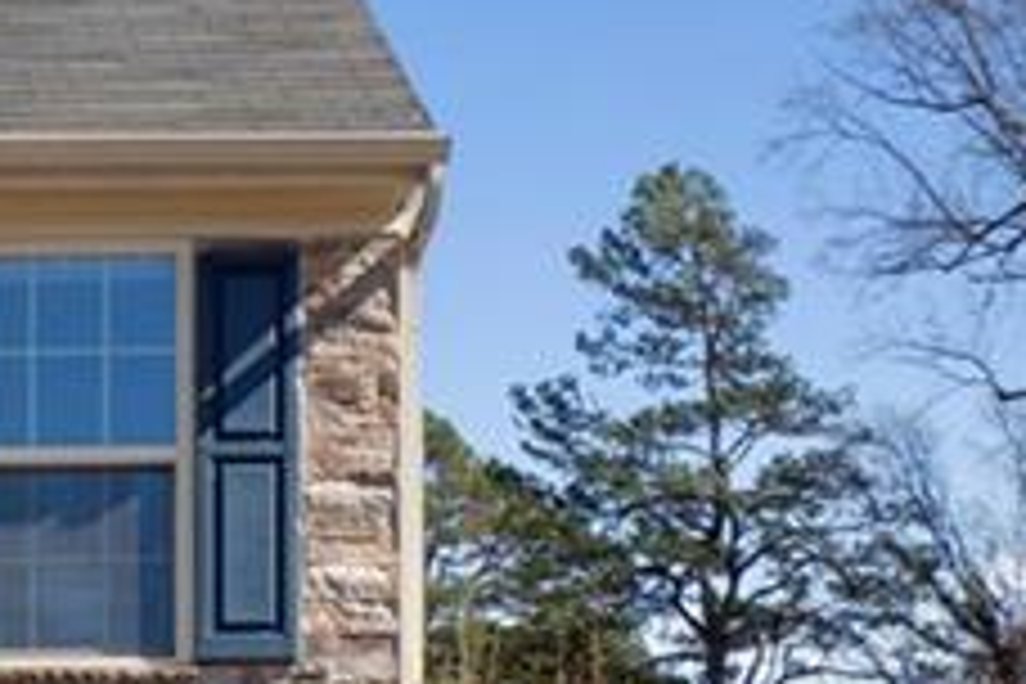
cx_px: -616
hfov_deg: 12.6
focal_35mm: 153
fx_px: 4360
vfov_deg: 8.9
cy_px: 770
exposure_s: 1/500
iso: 500
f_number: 10
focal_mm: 34
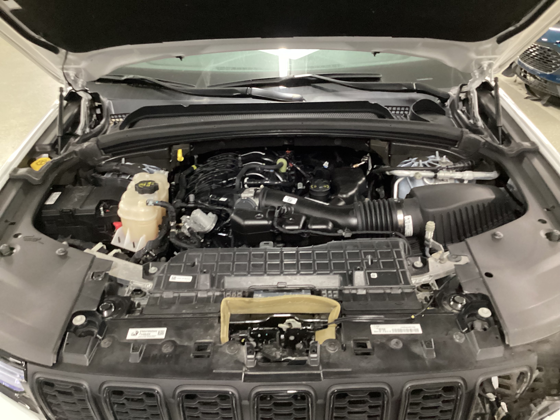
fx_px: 502
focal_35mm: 31
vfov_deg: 45.4
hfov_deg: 58.4
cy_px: 210
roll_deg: +0.5
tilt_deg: -30.6
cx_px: 280
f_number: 2.4
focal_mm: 3.3
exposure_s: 1/24
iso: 640
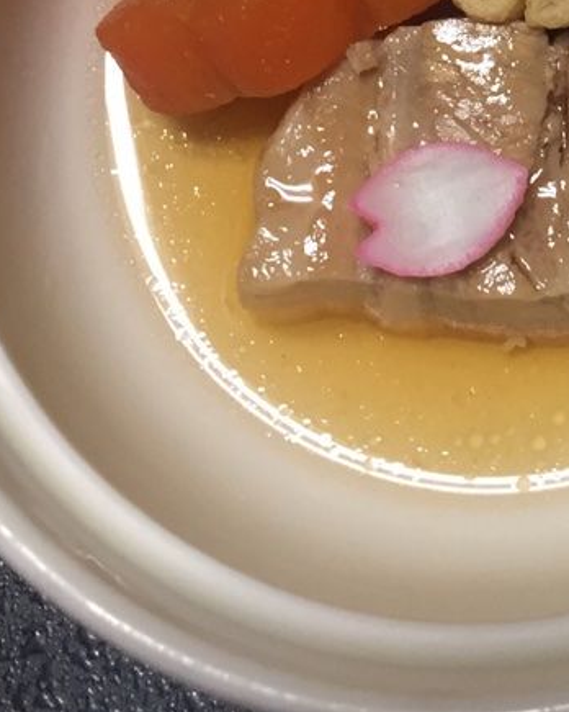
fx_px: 1916
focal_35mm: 91
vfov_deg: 18.9
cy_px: -301
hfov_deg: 16.5
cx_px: 577
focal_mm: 4.15
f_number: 2.2
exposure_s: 1/30
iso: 80
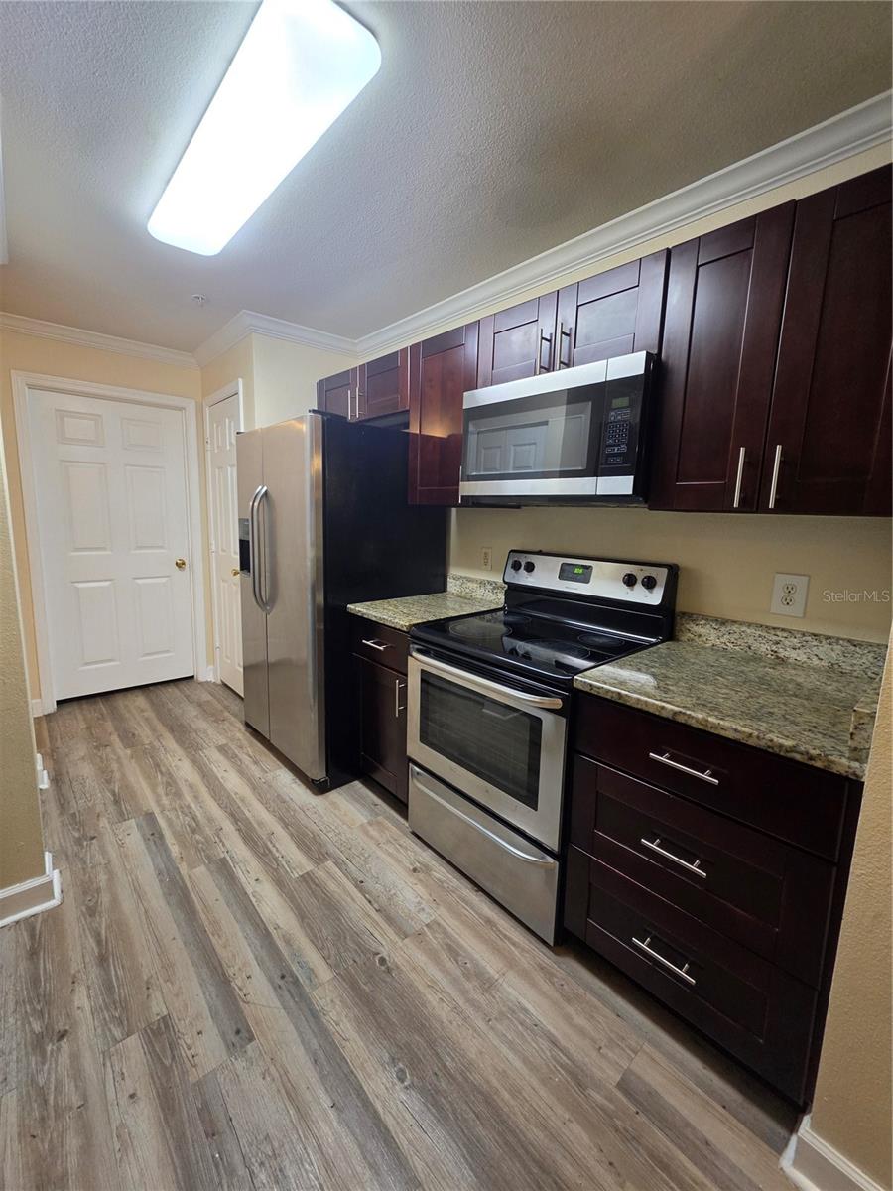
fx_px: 447
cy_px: 596
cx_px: 446
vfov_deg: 106.2
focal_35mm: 13
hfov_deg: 89.9
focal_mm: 2.2
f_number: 1.9
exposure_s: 1/60
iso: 160
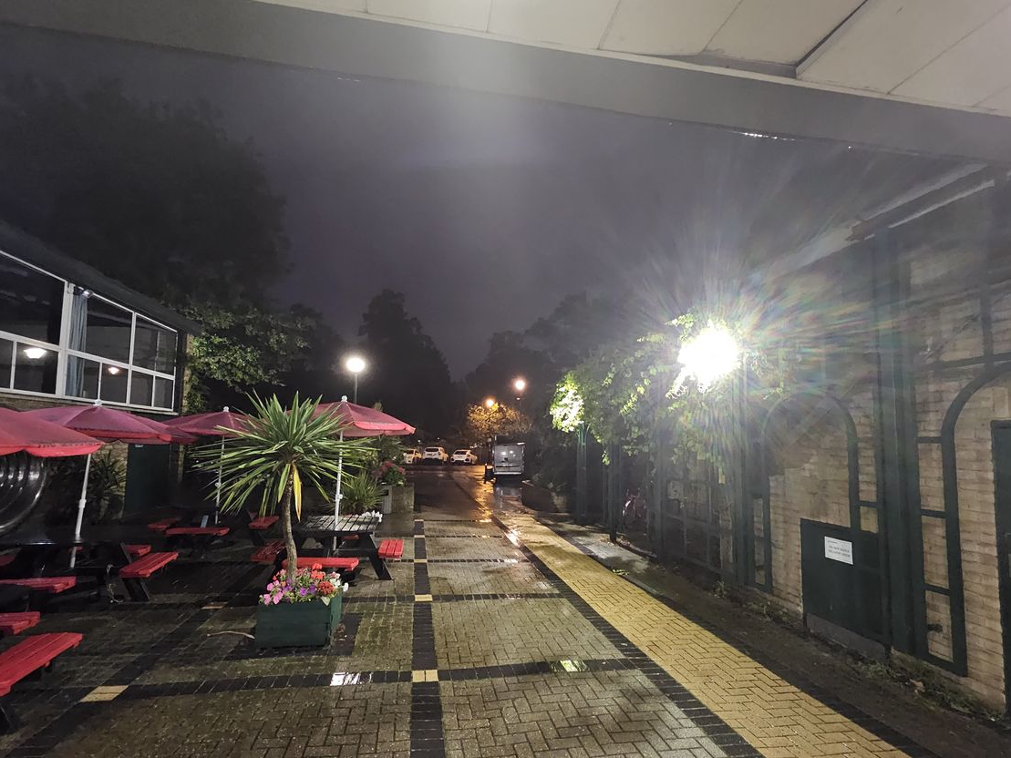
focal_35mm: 15
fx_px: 438
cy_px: 423
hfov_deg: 98.2
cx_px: 498
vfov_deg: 81.4
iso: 1000
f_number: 2.2
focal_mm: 1.74
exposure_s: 1/25
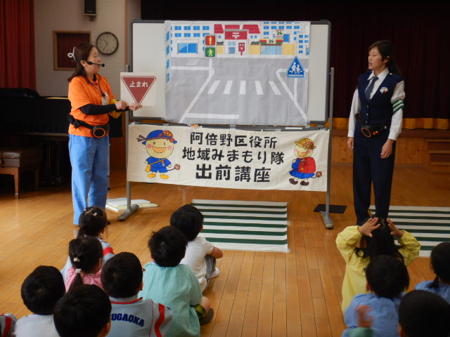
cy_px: 168
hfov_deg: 39.7
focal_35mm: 48
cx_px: 225
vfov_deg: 30.3
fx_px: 624
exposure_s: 1/50
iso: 125
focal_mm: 8.5
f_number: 4.3
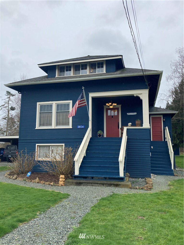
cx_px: 92
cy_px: 122
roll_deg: -1.4
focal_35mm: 28
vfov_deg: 63.4
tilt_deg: +7.5
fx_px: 198
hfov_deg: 49.7
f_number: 1.8
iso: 20
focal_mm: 3.99
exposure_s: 1/750
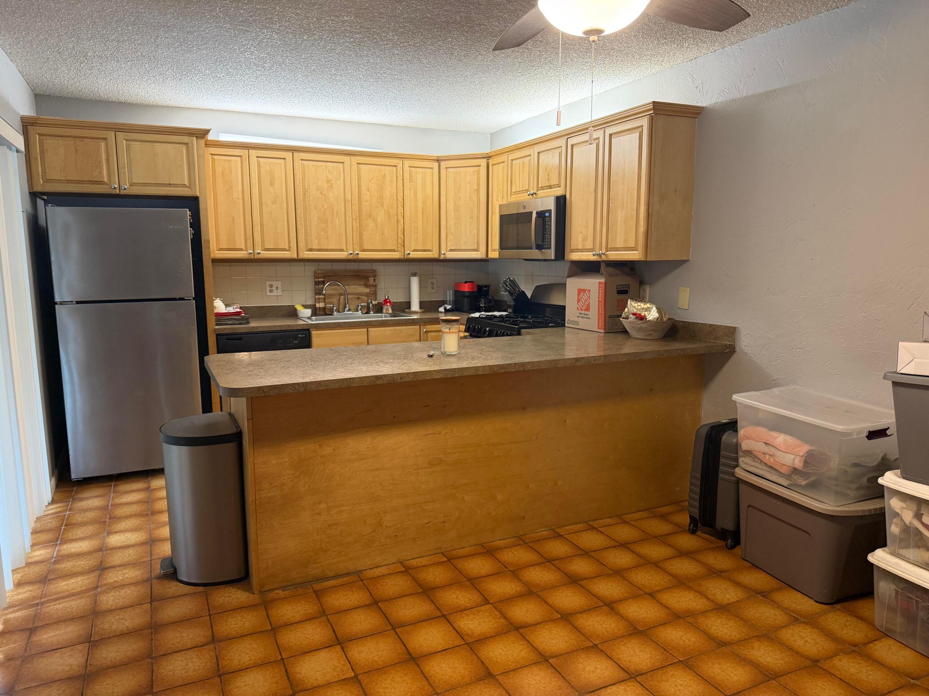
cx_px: 464
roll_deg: +1.1
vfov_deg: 56.8
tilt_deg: -8.2
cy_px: 348
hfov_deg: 71.6
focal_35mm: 24
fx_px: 644
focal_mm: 6.76
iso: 250
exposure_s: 1/60
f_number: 1.78
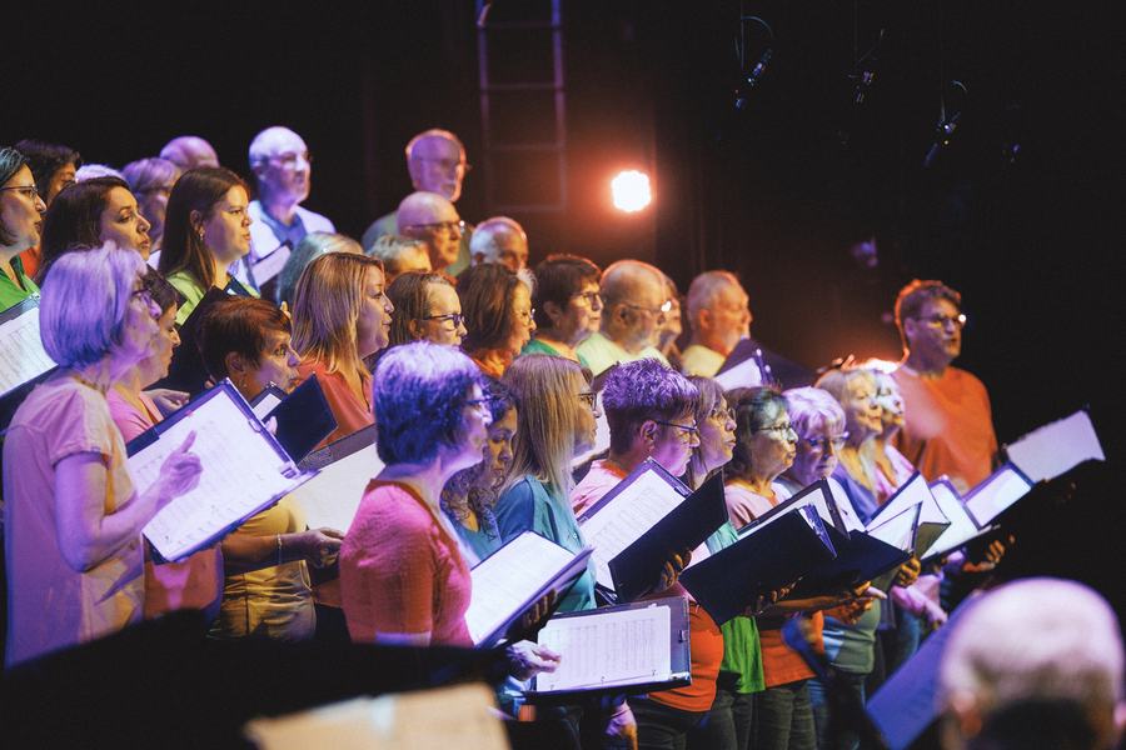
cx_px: 563
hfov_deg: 18.1
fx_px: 3534
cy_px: 375
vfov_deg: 12.1
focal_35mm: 113
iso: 320
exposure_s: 1/125
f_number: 2
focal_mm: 75
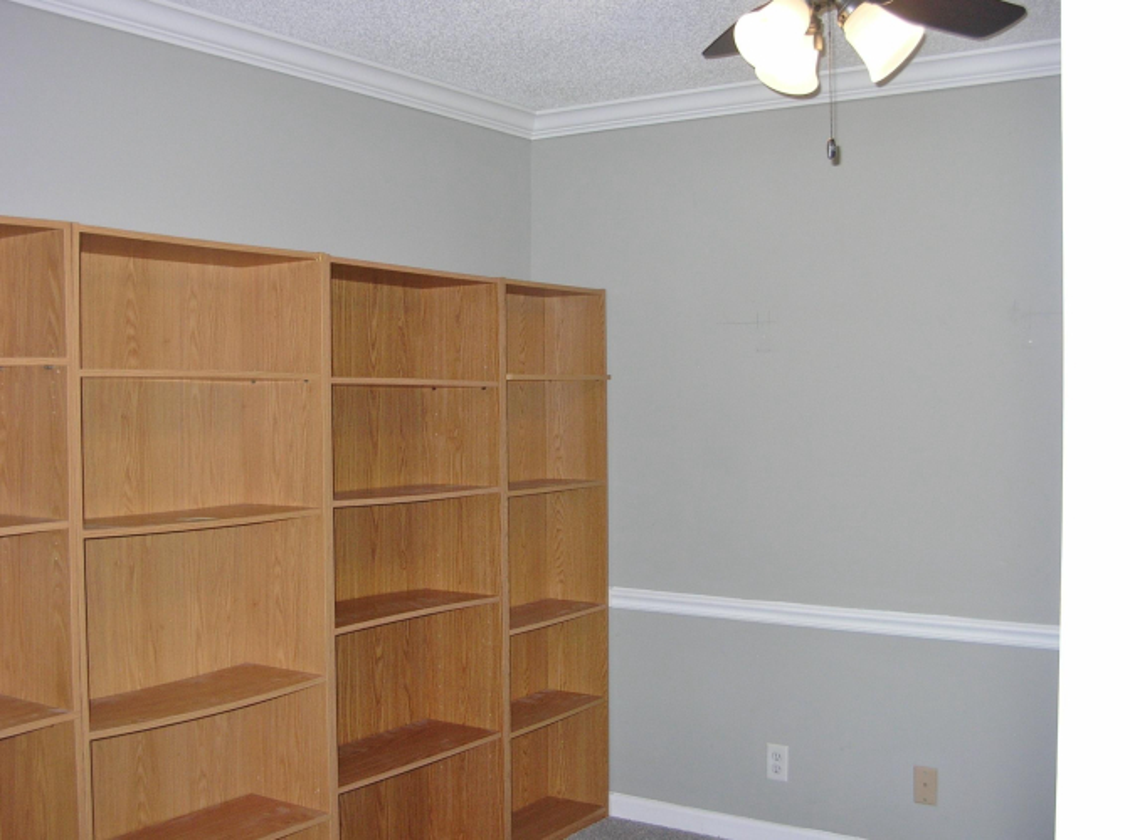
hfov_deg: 44.9
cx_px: 565
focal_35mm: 42
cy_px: 420
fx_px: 1367
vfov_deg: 34.2
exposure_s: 1/60.1
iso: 62
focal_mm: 6.9
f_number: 2.8
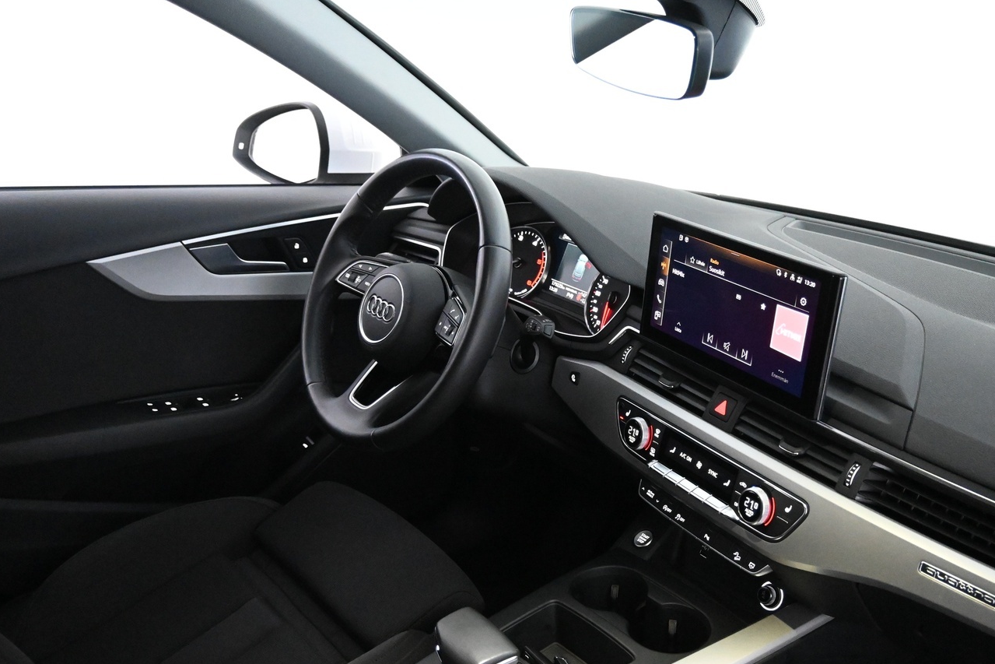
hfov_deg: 50.6
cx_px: 545
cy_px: 420
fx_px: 1050
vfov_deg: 34.9
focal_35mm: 38
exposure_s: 1/60
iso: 7200
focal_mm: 20
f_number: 3.8
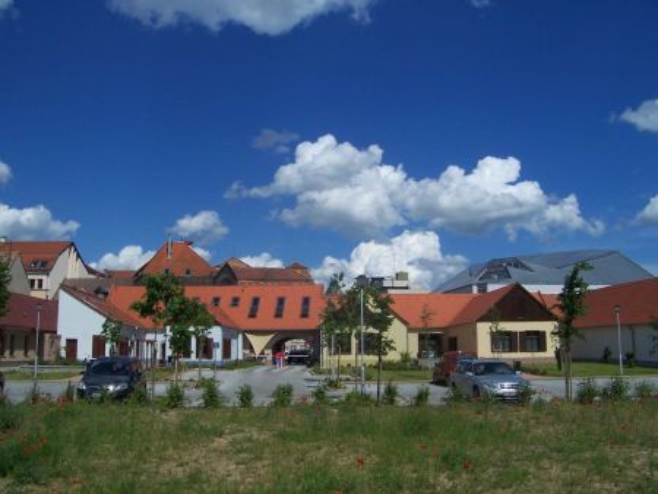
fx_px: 647
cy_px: 247
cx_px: 329
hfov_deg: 53.9
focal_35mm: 34
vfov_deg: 41.8
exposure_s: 1/1000
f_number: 5.6
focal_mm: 5.6
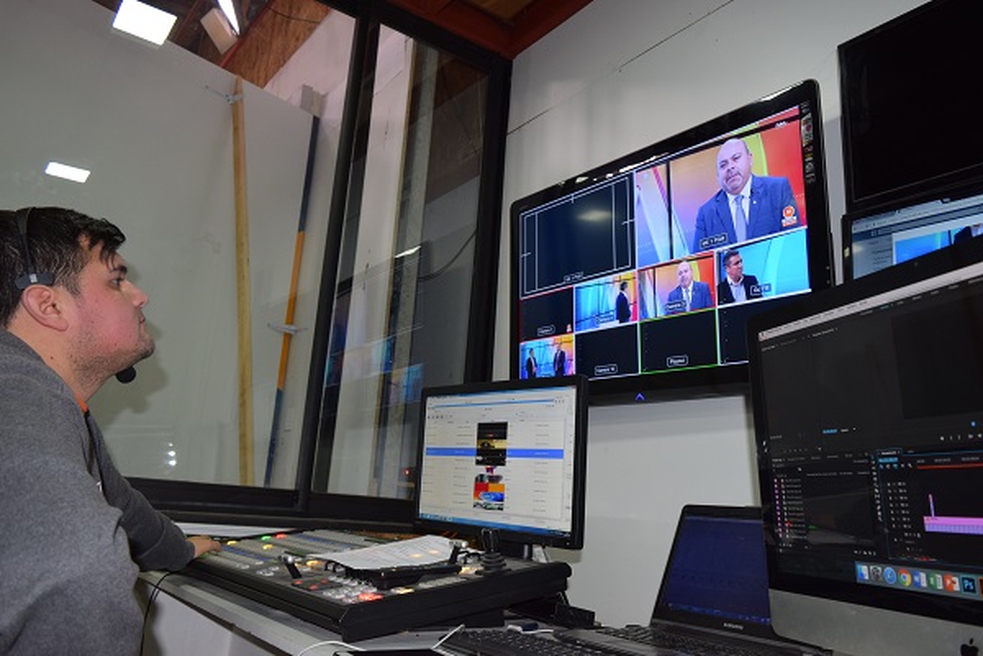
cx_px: 492
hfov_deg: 67.4
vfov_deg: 47.9
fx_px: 737
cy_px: 328
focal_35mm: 27
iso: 800
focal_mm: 18
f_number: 5
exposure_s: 1/100
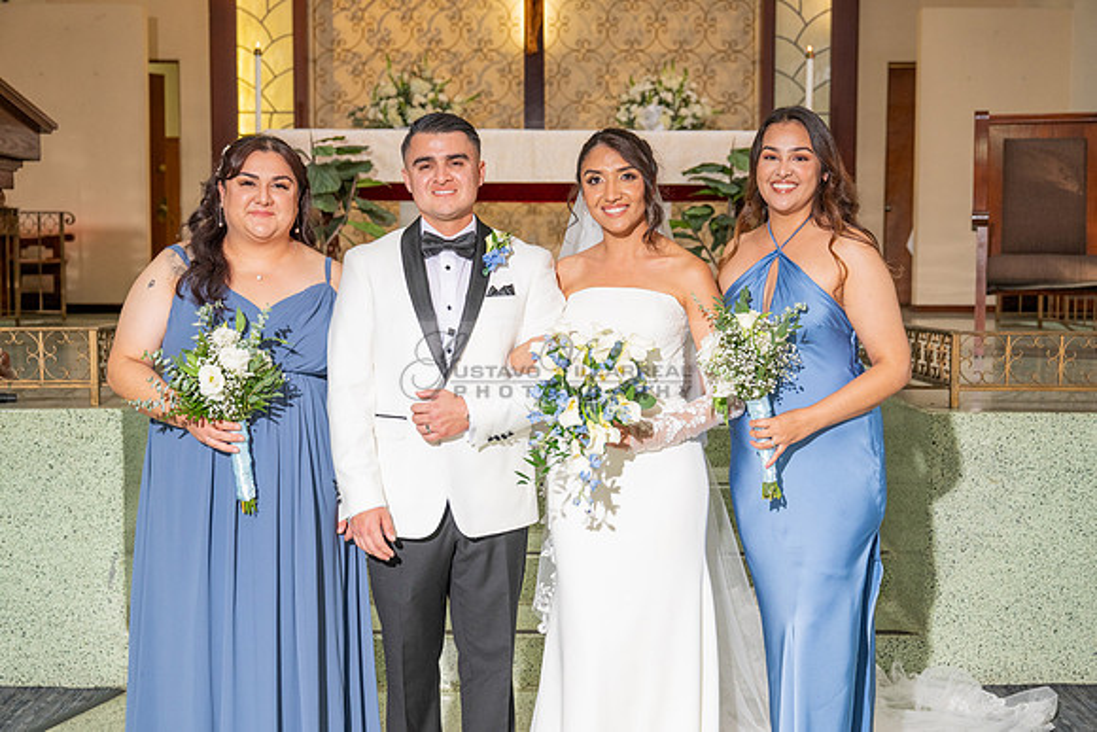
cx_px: 548
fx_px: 1432
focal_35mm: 47
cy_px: 366
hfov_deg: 41.9
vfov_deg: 28.7
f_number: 4.5
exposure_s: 1/160
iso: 800
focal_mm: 47
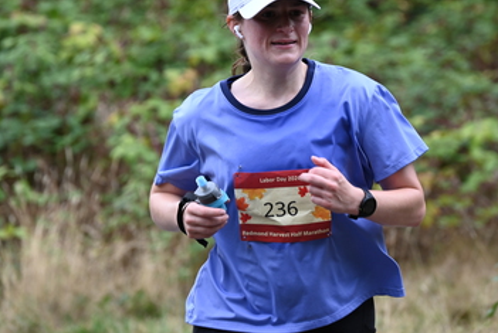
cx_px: 260
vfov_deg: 4.4
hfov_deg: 6.6
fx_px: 4335
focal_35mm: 313
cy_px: 83
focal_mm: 200
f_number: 6.3
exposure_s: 1/320
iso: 400
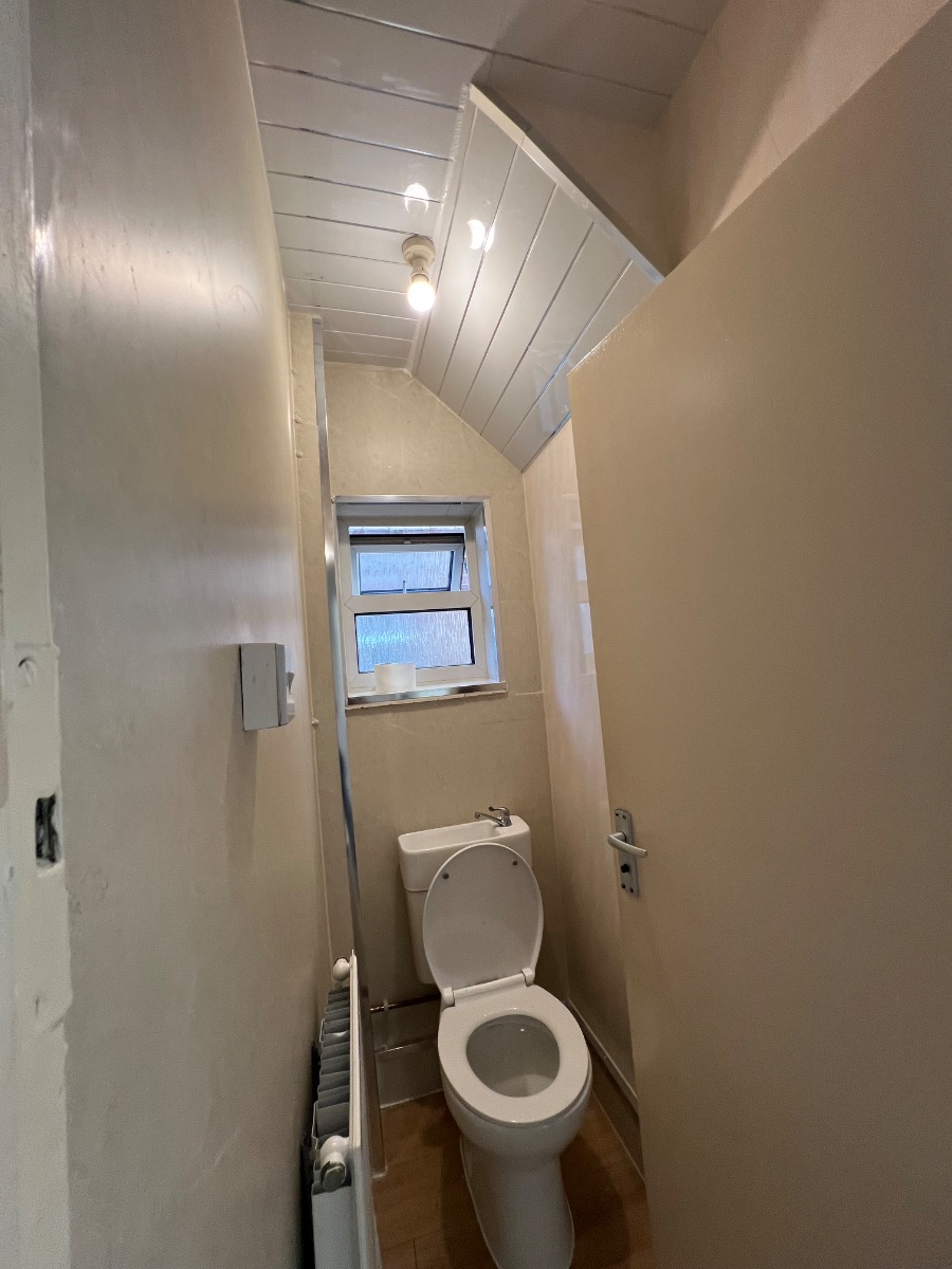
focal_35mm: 13
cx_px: 476
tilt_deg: +3.2
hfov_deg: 89.9
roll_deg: +4.8
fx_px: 477
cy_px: 634
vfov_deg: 106.2
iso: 125
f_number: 1.8
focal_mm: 1.57
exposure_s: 1/100
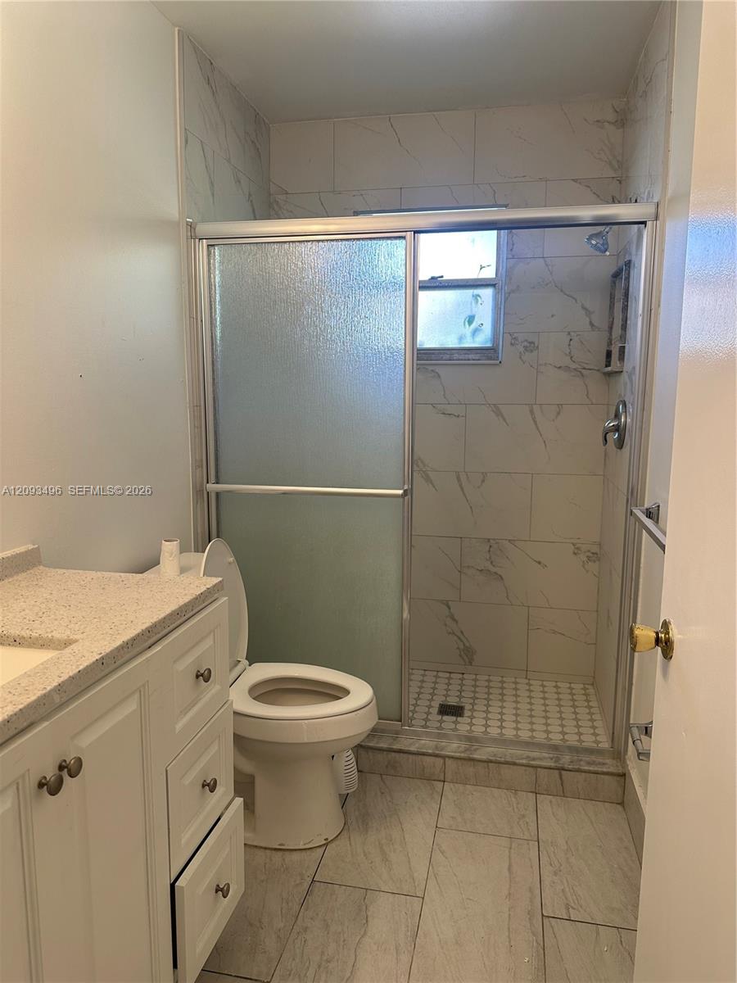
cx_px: 368
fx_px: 681
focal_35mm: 24
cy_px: 492
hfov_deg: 56.8
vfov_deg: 71.6
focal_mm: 6.86
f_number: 1.78
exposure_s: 1/120
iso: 125
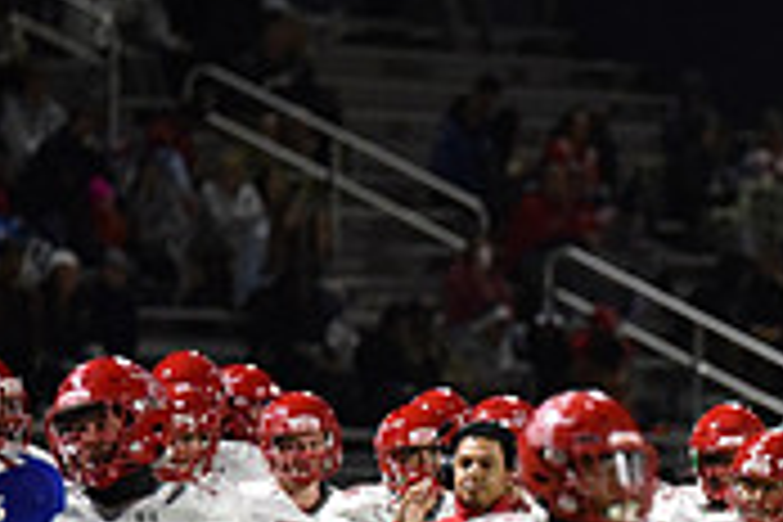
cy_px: 569
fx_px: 14484
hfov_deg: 3.1
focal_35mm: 666
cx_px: 963
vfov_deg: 2.1
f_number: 2.8
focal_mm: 200
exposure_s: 1/500
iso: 5000
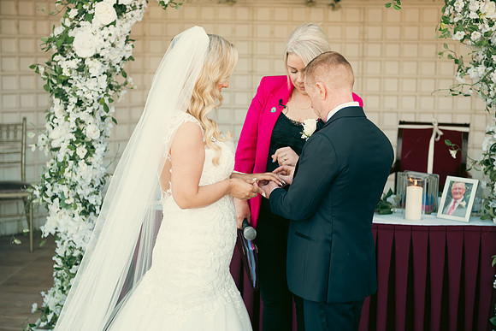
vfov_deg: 19.5
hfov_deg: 28.8
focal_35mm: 70
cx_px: 248
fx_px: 965
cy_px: 166
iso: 320
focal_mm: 70
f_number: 3.5
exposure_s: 1/250
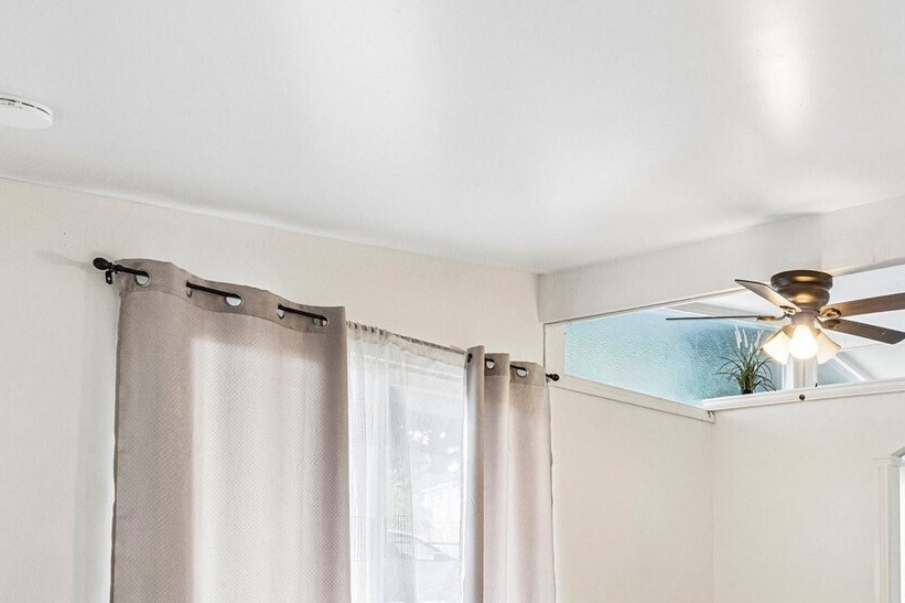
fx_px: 779
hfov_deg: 51.4
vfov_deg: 39.2
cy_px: 545
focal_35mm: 31
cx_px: 853
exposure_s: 1/8
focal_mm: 10
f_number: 9
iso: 250
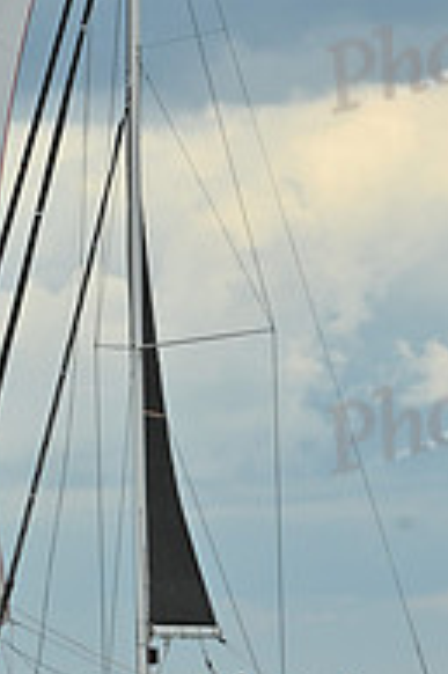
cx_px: 148
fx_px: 9779
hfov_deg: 2.6
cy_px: 254
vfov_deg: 3.9
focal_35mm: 523
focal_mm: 175
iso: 250
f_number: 10
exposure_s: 1/800
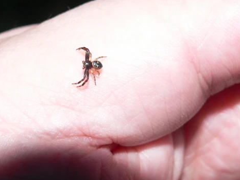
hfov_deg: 19.0
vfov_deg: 14.4
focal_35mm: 103
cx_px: 90
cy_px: 73
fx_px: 714
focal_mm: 12.4
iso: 100
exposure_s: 1/60
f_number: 4
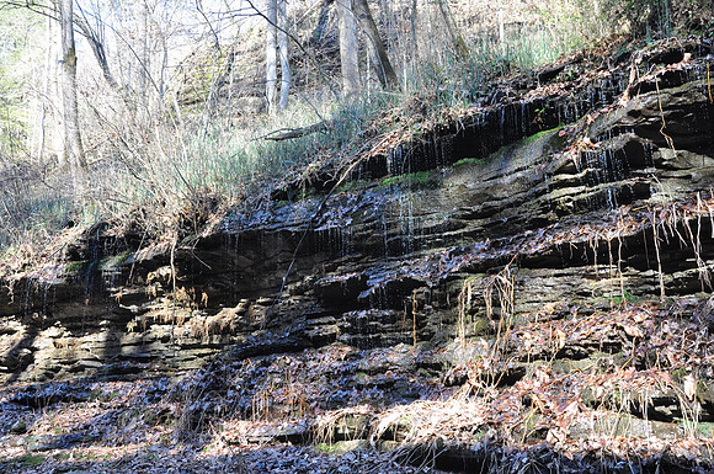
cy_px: 237
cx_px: 357
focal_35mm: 42
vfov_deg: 31.8
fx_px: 832
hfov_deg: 46.5
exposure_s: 1/160
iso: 800
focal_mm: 28
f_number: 6.3
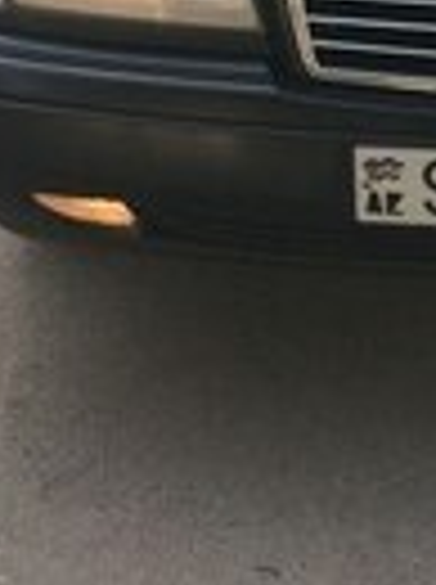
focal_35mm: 111
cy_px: -130
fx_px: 1870
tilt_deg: -20.9
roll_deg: +0.0
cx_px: 566
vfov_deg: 16.9
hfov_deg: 12.9
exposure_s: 1/533
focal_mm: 4.15
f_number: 2.2
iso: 32
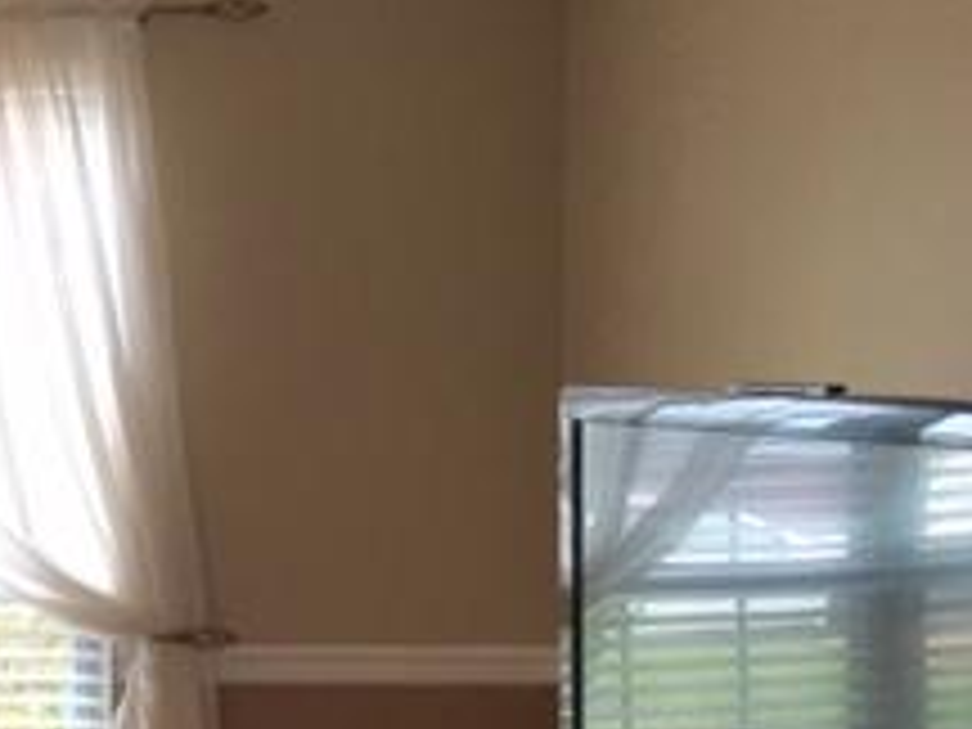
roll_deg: +0.0
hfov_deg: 20.1
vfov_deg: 17.1
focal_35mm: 86
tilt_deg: -2.7
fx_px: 2415
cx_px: -423
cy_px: 490
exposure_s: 1/120
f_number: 2.2
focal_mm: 4.15
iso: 80
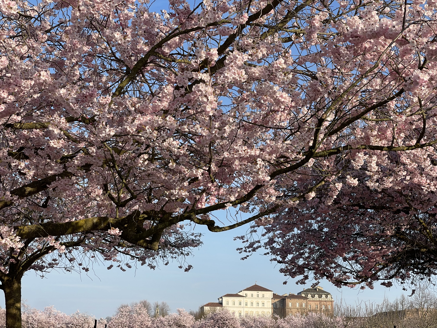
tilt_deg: +11.6
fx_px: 808
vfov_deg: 22.9
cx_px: 218
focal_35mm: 64
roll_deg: -0.9
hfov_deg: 30.3
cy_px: 164
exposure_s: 1/657
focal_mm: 7.5
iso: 20
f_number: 2.2
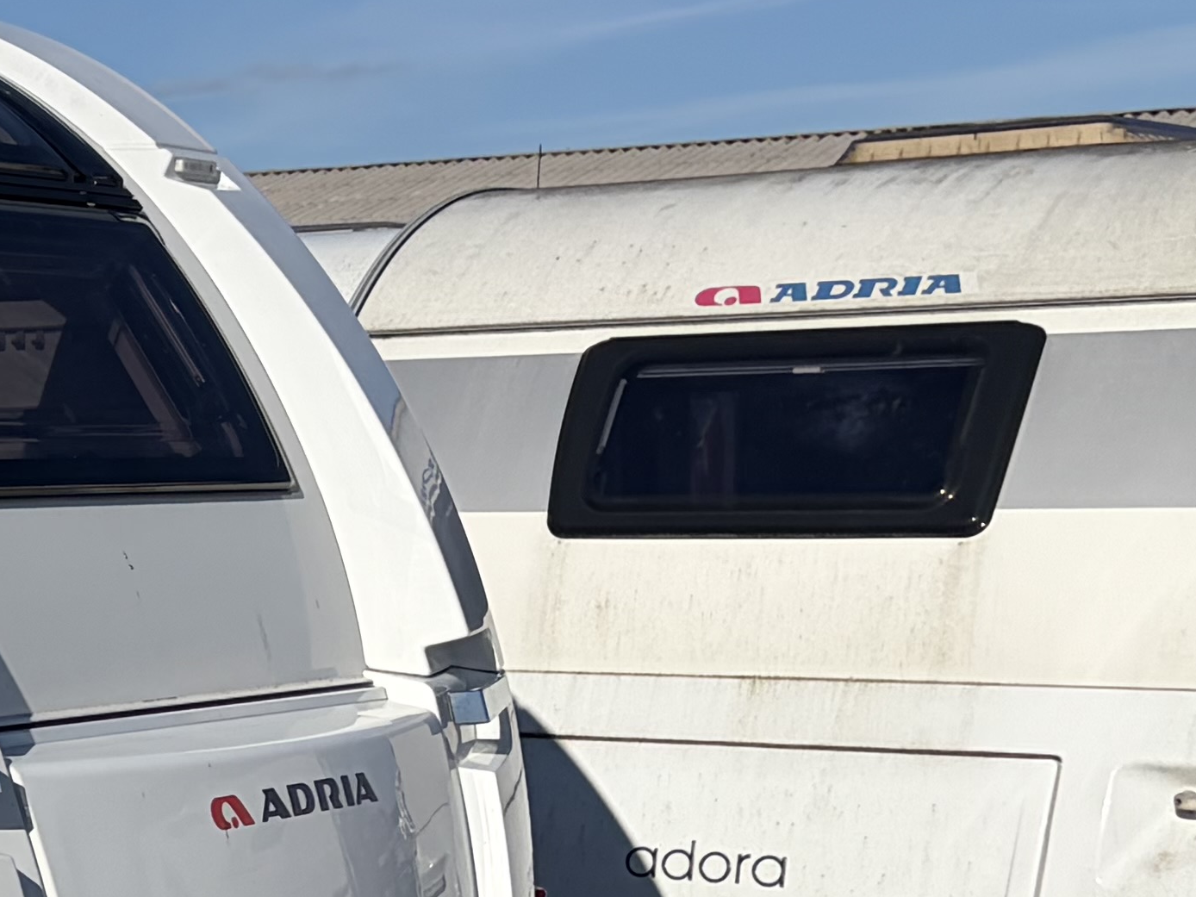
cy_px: 614
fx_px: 3697
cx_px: -949
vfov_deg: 13.8
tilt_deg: -2.1
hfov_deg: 15.7
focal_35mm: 107
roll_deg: +1.3
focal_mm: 5.96
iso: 50
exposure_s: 1/10101
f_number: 1.6
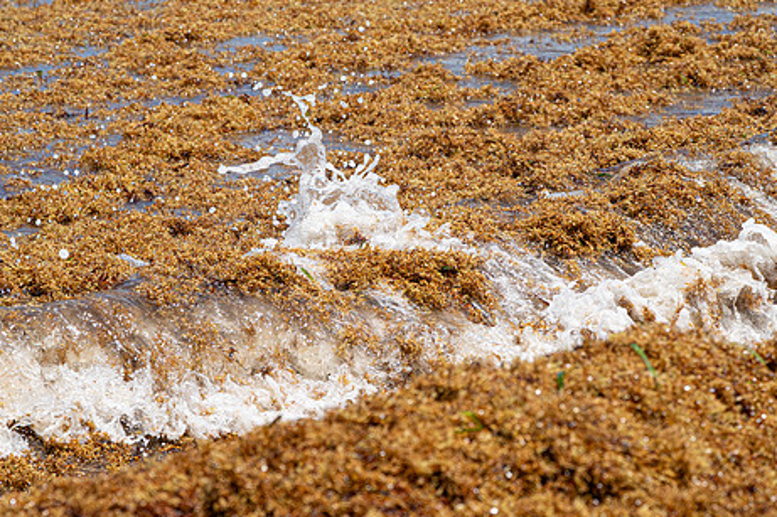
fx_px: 5760
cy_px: 258
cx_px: 351
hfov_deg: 7.7
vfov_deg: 5.1
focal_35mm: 267
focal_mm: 212
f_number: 10
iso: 640
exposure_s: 1/1250
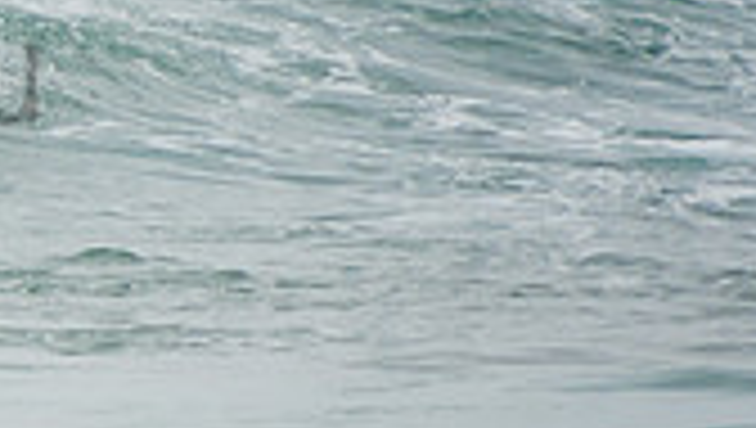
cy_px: 20
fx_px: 42351
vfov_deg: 0.6
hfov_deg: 1.0
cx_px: -436
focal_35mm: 2110
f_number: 5.6
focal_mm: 390
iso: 280
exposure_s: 1/1600
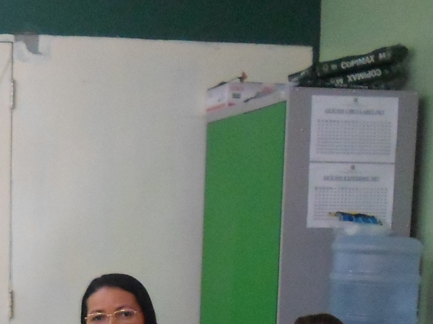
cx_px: 40
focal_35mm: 77
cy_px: 390
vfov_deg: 18.2
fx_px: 963
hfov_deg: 24.6
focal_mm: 4.5
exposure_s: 1/30
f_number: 2.5
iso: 320
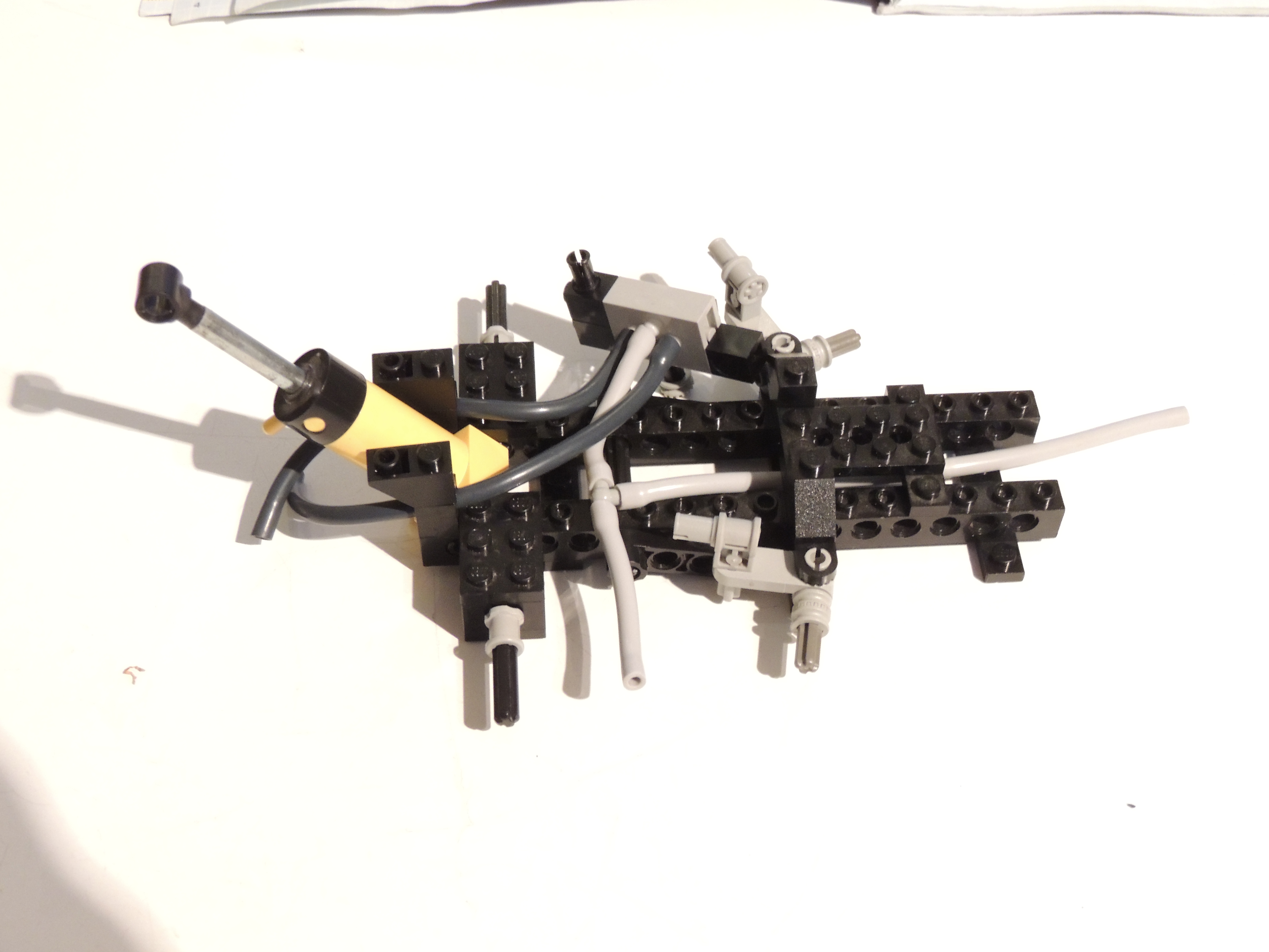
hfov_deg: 40.4
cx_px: 634
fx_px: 1723
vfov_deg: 30.9
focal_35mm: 47
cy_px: 476
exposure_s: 1/8
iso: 800
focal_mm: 8.3
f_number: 3.5
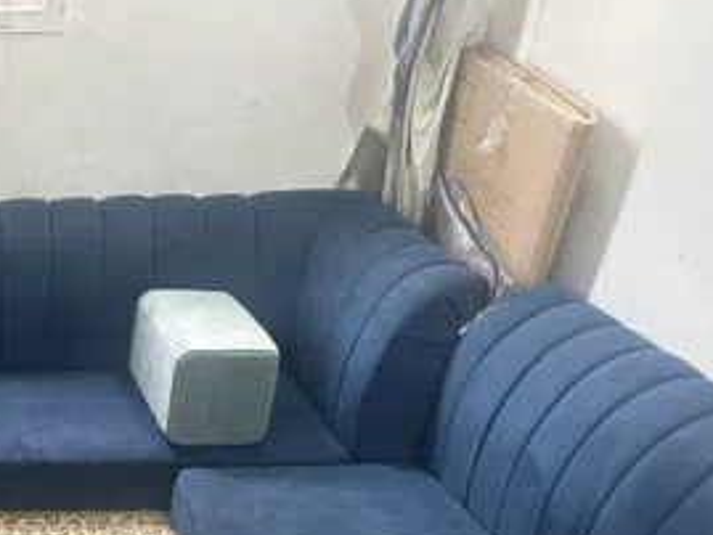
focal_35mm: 57
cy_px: 572
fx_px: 1175
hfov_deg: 29.7
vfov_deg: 24.2
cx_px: -106
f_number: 1.78
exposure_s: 1/50
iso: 640
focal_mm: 6.86
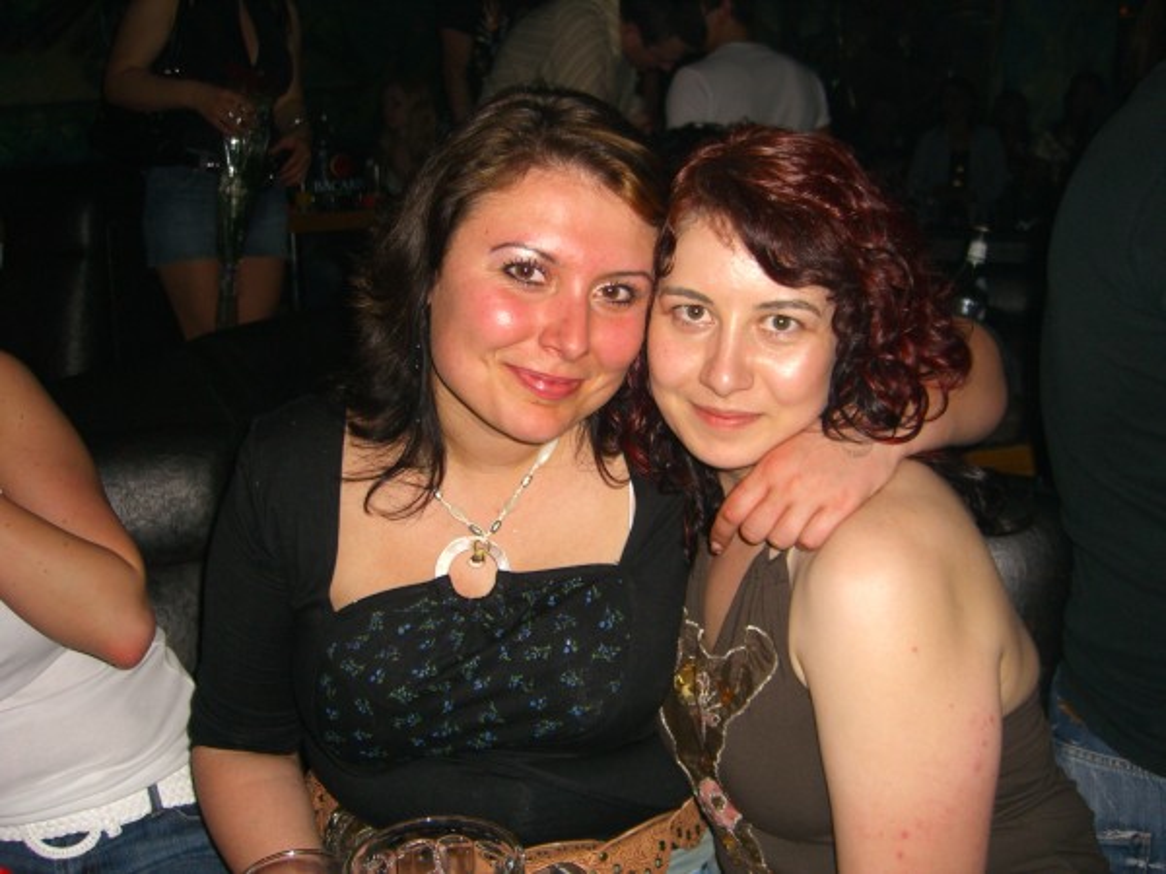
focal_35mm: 38
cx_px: 583
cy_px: 437
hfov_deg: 49.0
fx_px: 1280
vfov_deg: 37.7
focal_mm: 7.9
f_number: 2.8
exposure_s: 1/60
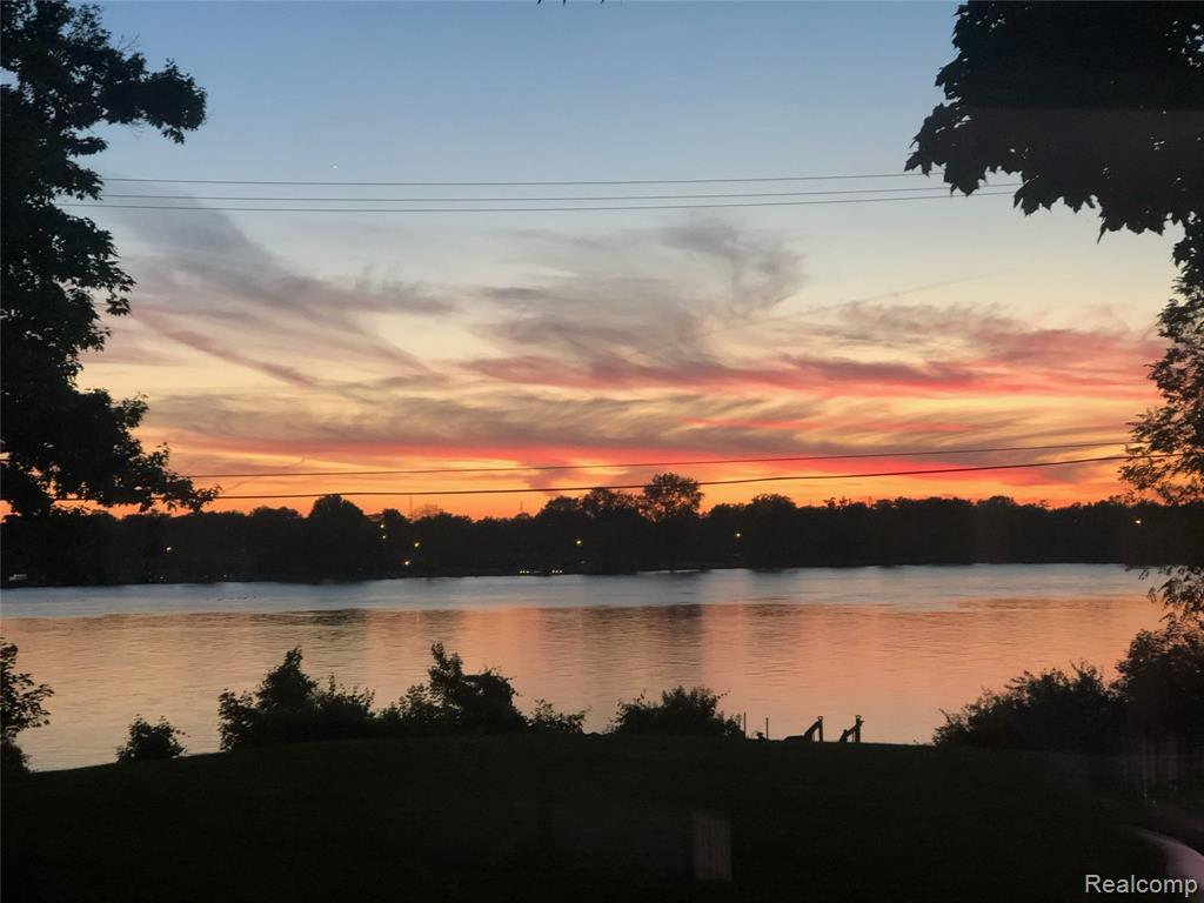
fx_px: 1983
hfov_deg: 33.8
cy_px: 452
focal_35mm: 57
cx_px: 602
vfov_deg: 25.7
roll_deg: +1.0
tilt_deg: +1.1
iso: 500
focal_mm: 6.6
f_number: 2.8
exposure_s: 1/60
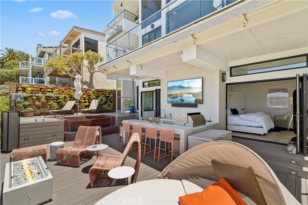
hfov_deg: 96.8
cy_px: 102
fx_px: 137
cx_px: 154
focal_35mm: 16
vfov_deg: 73.7
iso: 100
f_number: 8
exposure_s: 1/200
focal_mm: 16
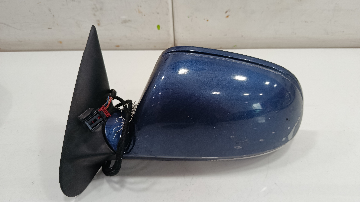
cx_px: 183
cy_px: 107
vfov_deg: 42.9
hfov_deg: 69.9
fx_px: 258
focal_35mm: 27
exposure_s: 1/100
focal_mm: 5.24
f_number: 1.7
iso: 1022
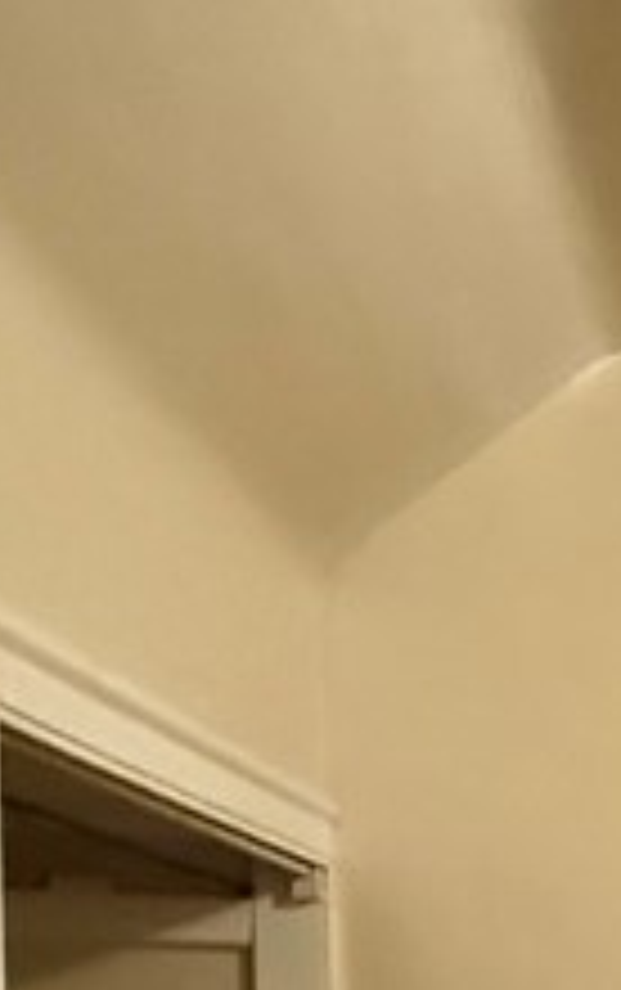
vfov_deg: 27.1
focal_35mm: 69
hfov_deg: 14.4
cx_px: 1368
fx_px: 1864
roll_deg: -0.4
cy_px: 1112
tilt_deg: +0.4
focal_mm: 2.22
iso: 1000
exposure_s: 1/60
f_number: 2.2
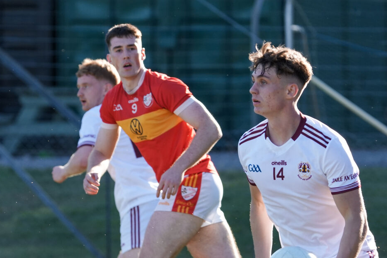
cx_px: 212
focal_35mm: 460
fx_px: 4943
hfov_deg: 4.5
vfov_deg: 3.0
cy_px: 145
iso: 1000
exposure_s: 1/1000
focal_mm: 359
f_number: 6.3
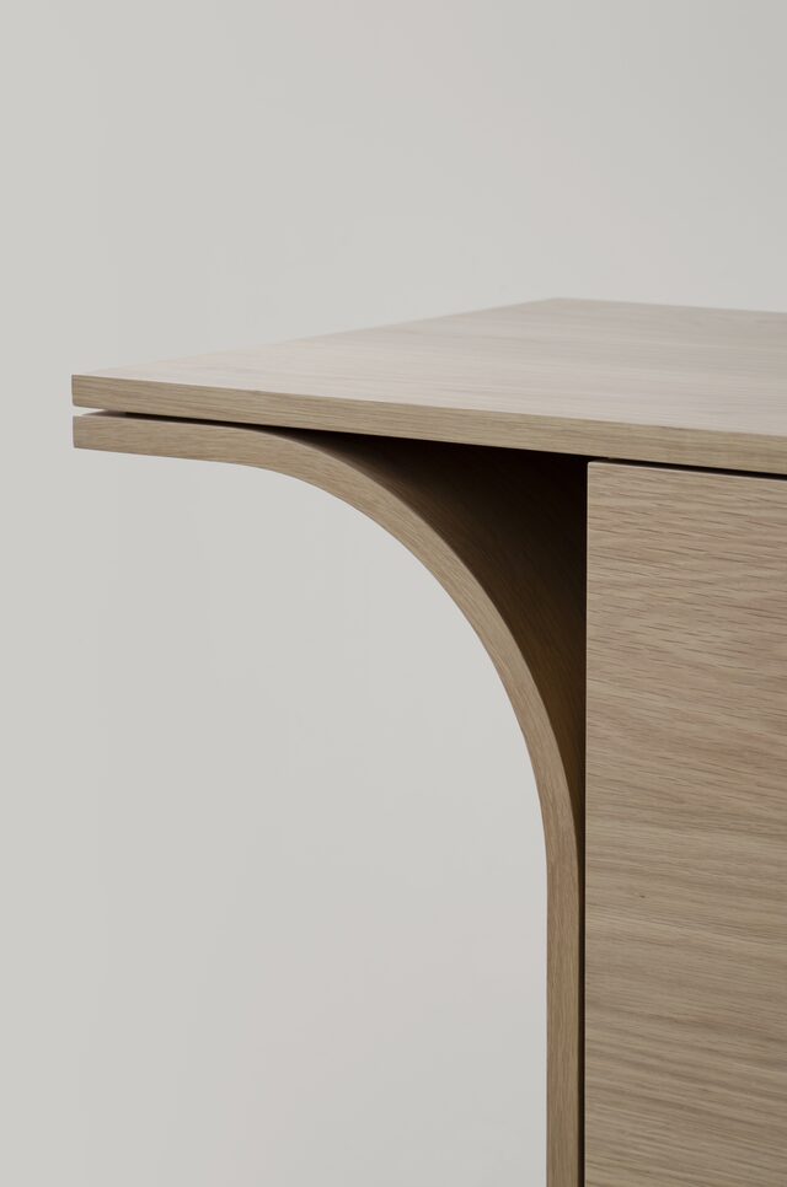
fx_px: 2766
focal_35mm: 84
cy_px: 594
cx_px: 394
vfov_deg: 24.2
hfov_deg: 16.2
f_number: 5
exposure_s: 1/160
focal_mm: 56
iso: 200
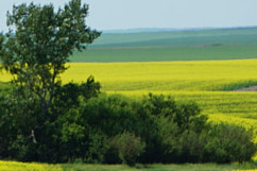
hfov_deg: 2.1
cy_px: 440
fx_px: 7084
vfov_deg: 1.4
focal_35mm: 993
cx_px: -509
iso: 100
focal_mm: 150
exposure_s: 1/200
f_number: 9
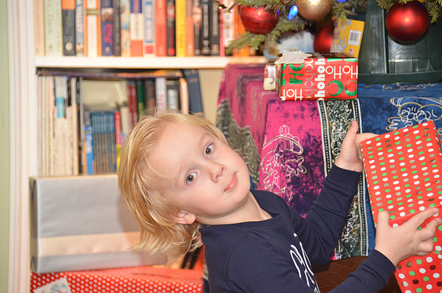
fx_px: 2665
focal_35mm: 218
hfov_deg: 9.5
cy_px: 146
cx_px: 221
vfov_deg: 6.3
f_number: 5.6
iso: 800
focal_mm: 145
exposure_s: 1/60
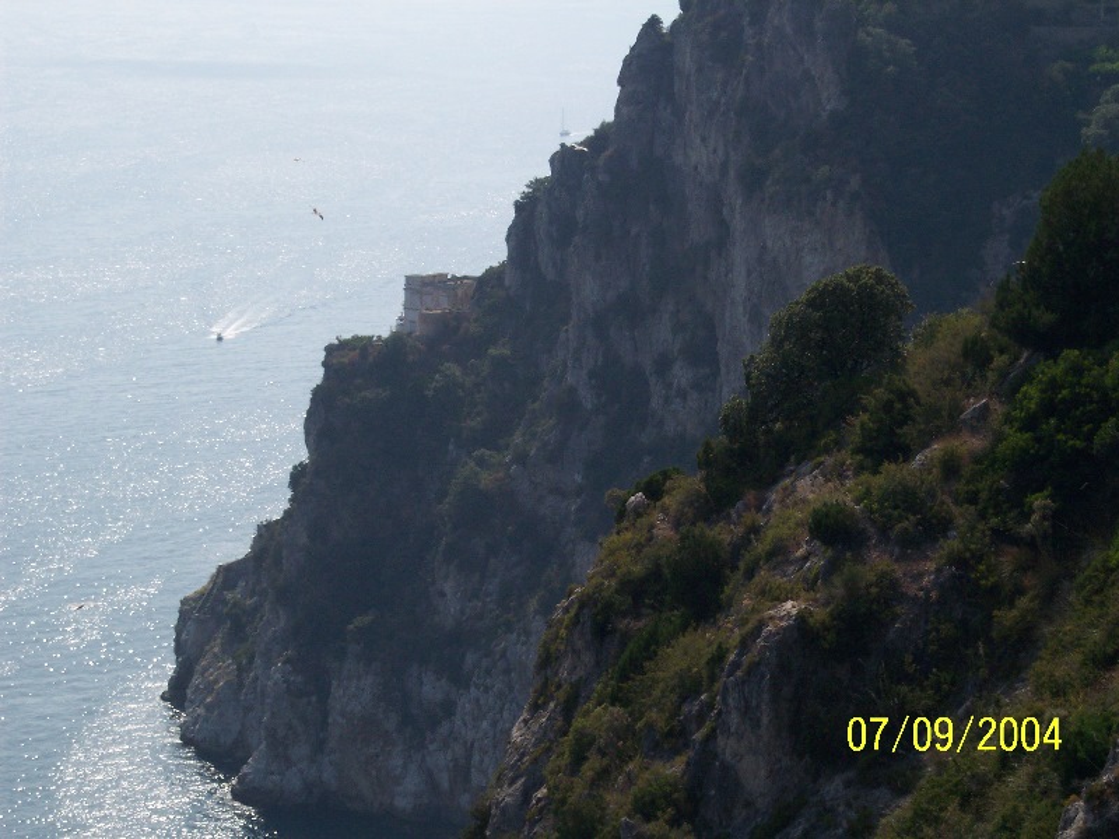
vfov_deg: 13.0
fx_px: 3685
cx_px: 560
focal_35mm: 114
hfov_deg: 17.3
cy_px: 420
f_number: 8
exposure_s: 1/500
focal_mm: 24
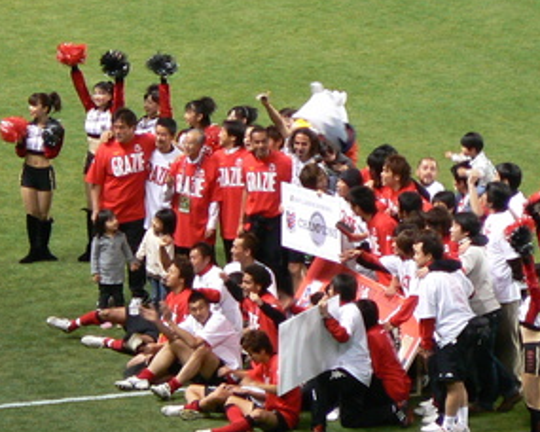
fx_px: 10260
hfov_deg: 3.0
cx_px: 280
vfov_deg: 2.4
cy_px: 257
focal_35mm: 642
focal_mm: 54.2
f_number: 3.3
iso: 160
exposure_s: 1/30
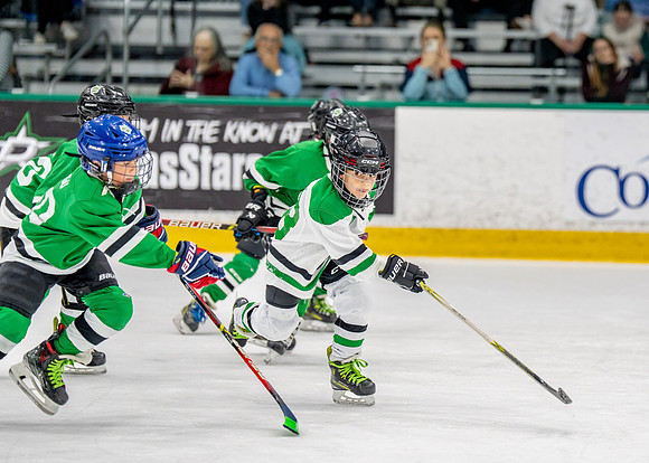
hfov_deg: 9.7
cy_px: 212
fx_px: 3831
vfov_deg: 6.9
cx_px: 469
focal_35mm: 208
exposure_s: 1/1250
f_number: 2.8
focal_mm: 147
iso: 1000
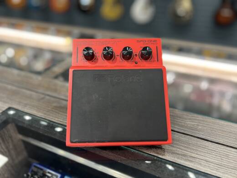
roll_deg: +0.4
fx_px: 178
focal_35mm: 26
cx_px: 118
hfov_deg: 67.3
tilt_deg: -33.1
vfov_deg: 53.1
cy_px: 89
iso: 80
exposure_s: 1/60
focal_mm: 5.7
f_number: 1.5
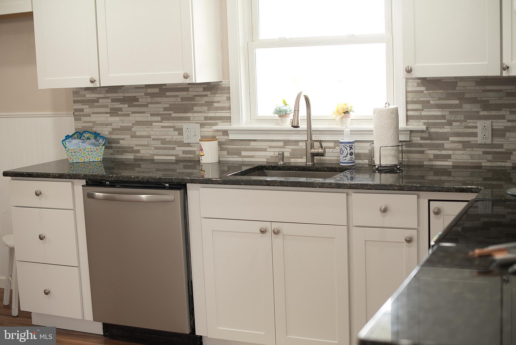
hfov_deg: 39.6
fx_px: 717
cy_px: 172
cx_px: 258
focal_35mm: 50
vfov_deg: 27.0
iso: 1250
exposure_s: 1/320
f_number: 2.5
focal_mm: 50
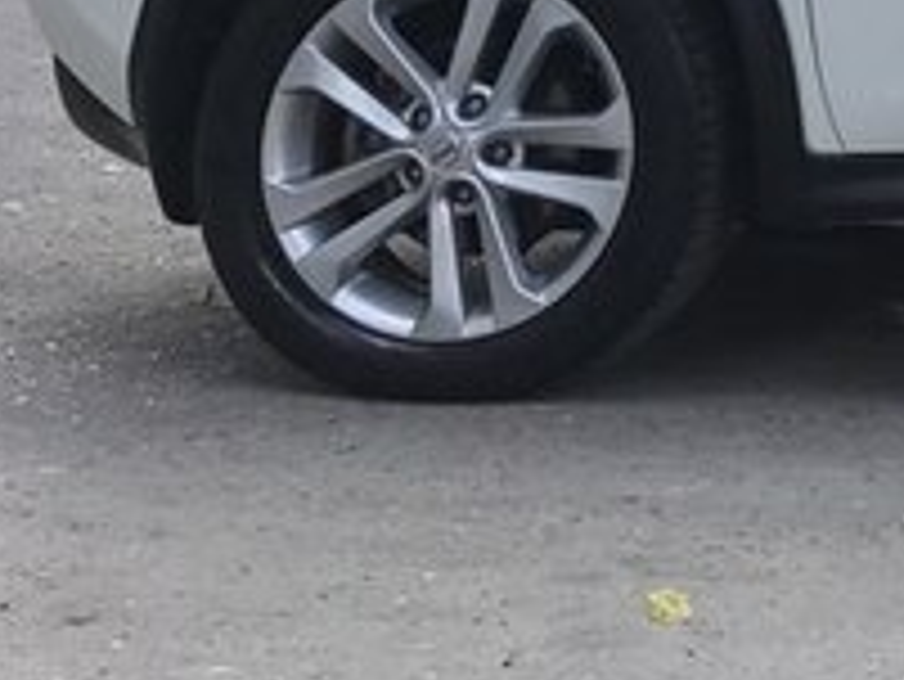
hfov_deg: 18.3
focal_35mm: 92
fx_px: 2404
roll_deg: +0.2
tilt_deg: +6.8
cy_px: -345
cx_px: 1453
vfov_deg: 14.9
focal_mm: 3.99
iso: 20
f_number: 1.8
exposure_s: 1/643
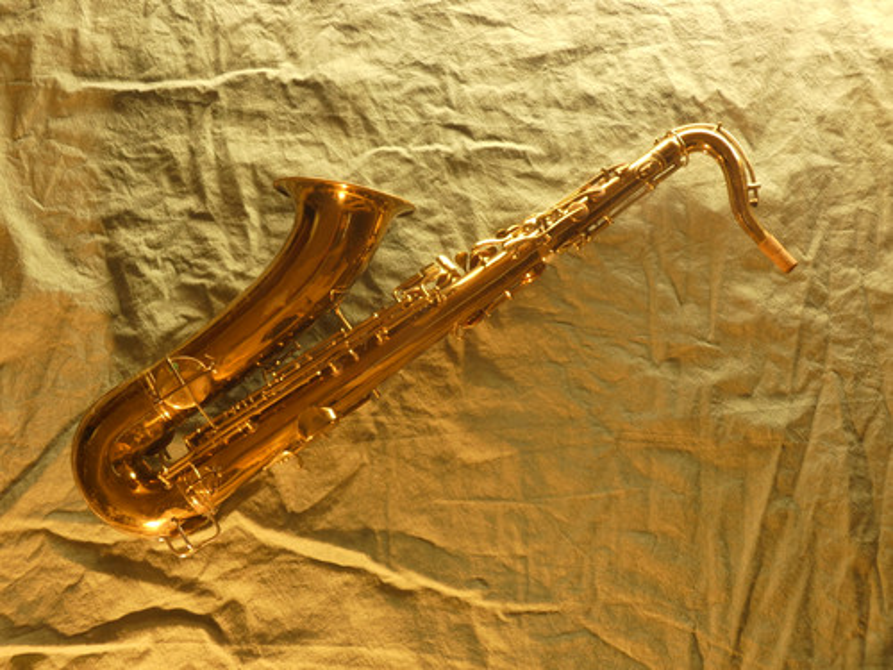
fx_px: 851
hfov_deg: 55.4
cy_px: 335
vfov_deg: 42.9
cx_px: 446
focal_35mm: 33
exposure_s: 1/10
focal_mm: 6
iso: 100
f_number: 4.5
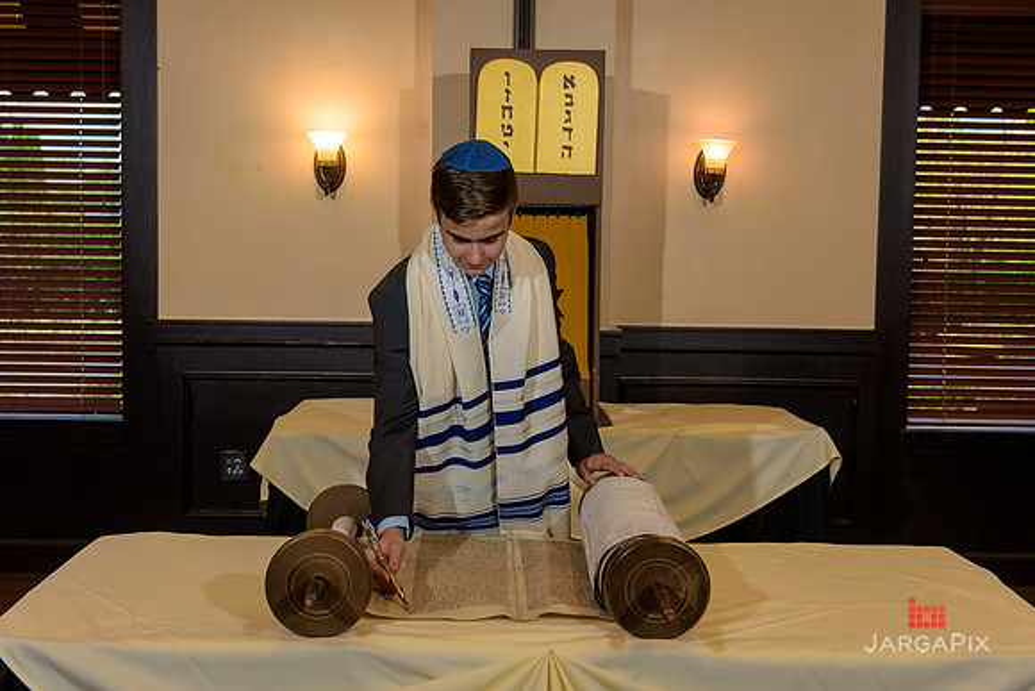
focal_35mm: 48
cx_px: 518
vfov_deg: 28.1
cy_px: 346
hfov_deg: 41.1
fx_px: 1380
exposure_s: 1/125
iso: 1000
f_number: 5
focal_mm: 48
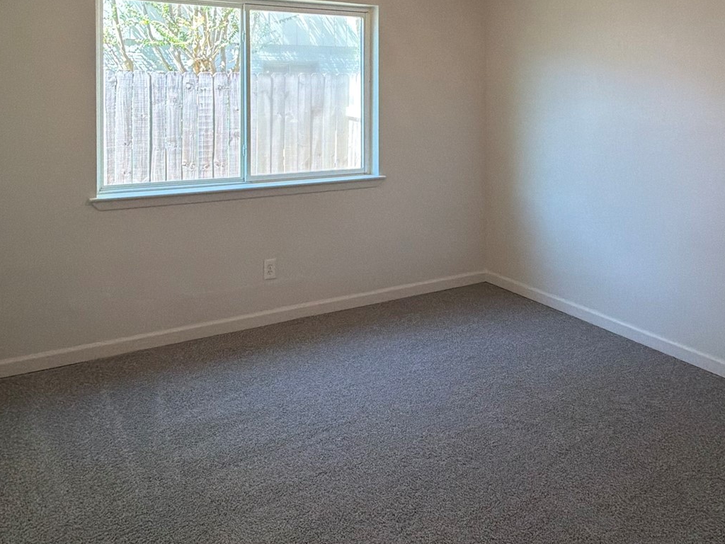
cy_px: 106
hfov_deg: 63.4
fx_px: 586
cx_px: 355
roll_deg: +0.9
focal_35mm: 28
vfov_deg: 47.0
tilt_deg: +0.5
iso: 250
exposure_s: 1/120
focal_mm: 2.22
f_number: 2.2
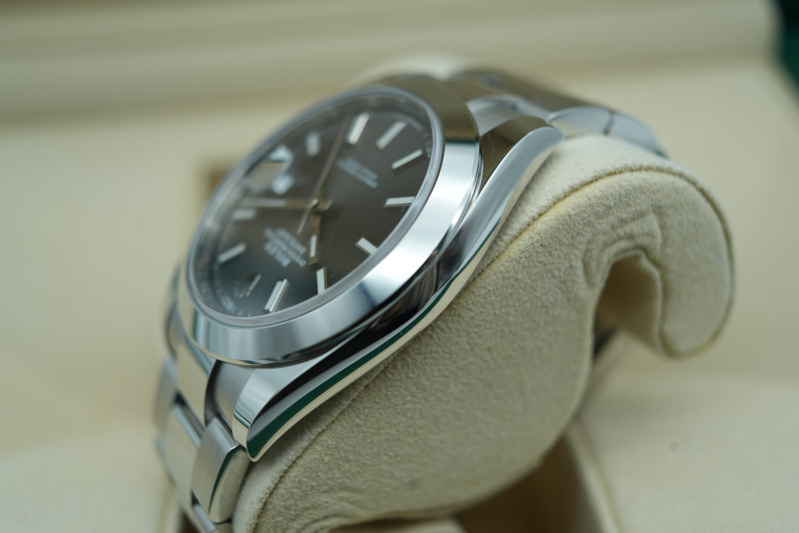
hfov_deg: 54.4
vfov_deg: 37.9
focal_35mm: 35
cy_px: 266
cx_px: 400
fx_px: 777
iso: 400
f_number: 5
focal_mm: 35
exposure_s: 1/250
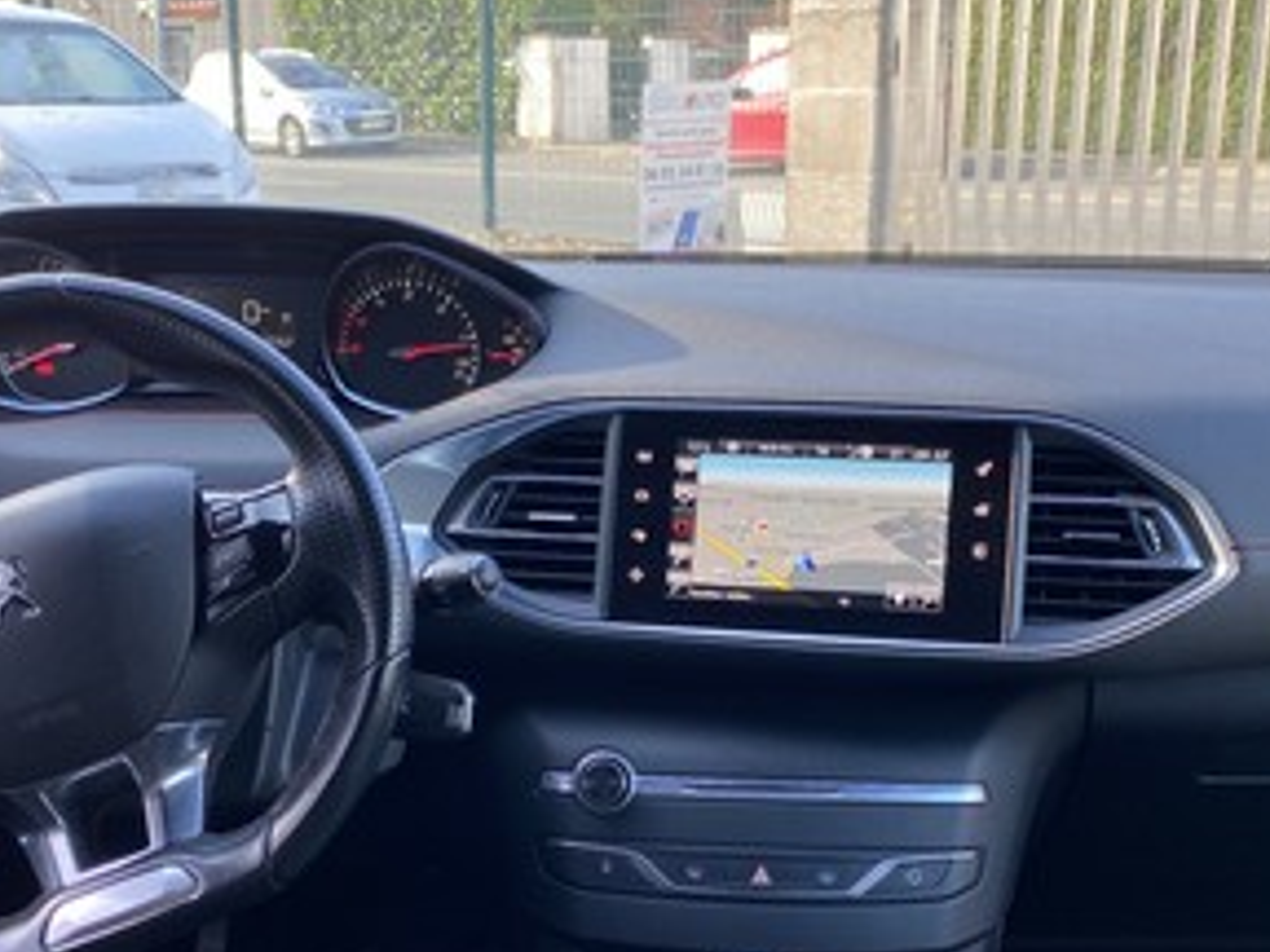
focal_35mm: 46
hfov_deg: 41.2
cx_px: 622
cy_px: 624
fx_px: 1688
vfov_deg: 31.3
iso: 32
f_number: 1.8
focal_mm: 4.25
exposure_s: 1/122
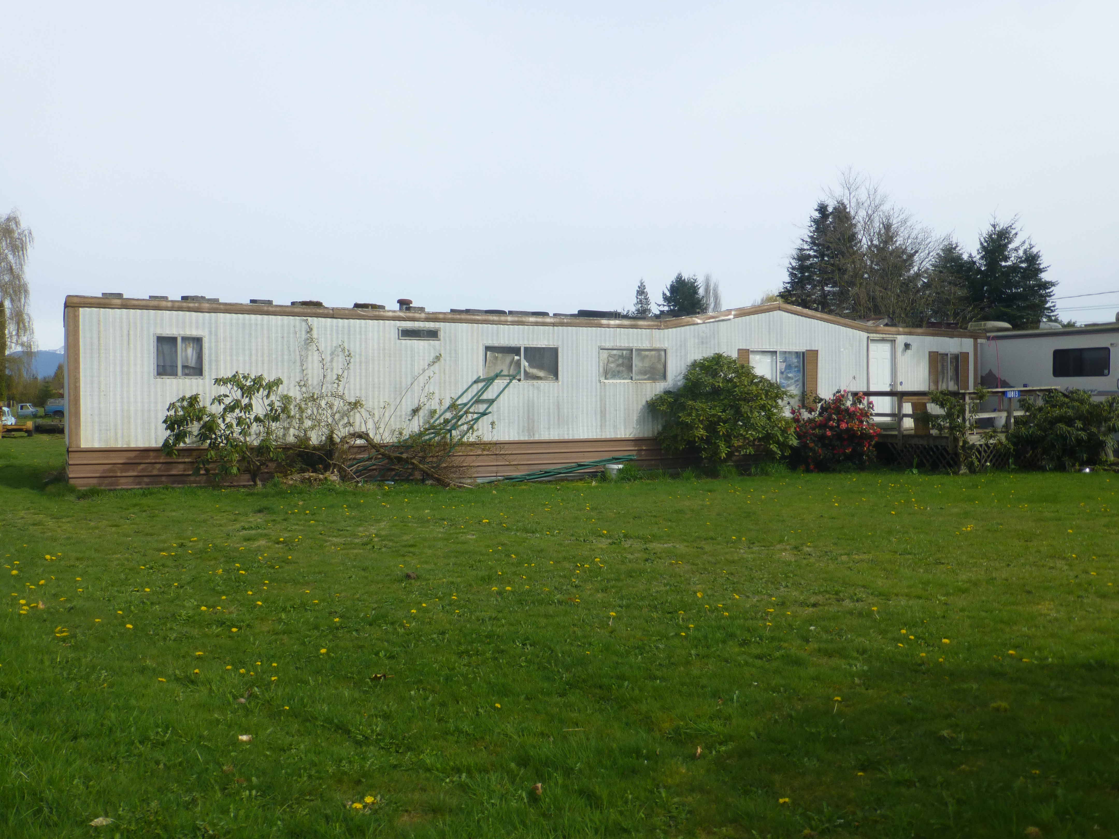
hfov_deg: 60.0
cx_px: 560
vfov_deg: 46.8
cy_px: 420
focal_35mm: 30
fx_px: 970
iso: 100
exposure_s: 1/800
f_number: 4
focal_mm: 5.4
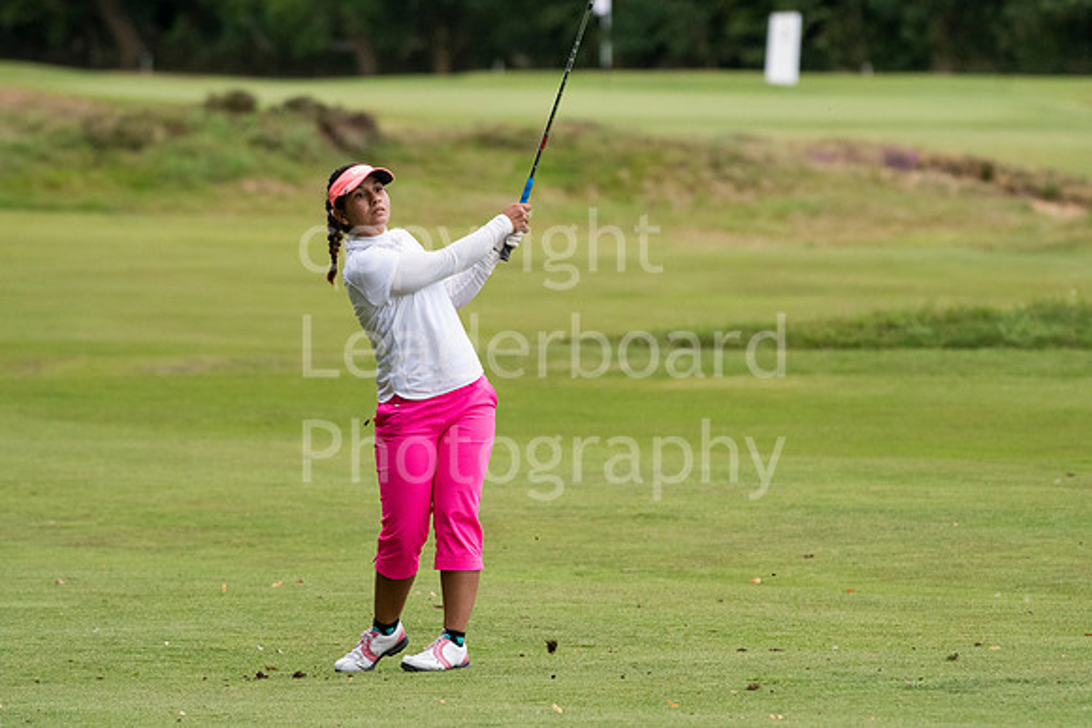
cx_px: 546
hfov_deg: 4.7
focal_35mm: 435
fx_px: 13197
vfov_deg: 3.2
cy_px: 364
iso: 2000
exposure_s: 1/1000
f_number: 5.6
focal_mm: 290
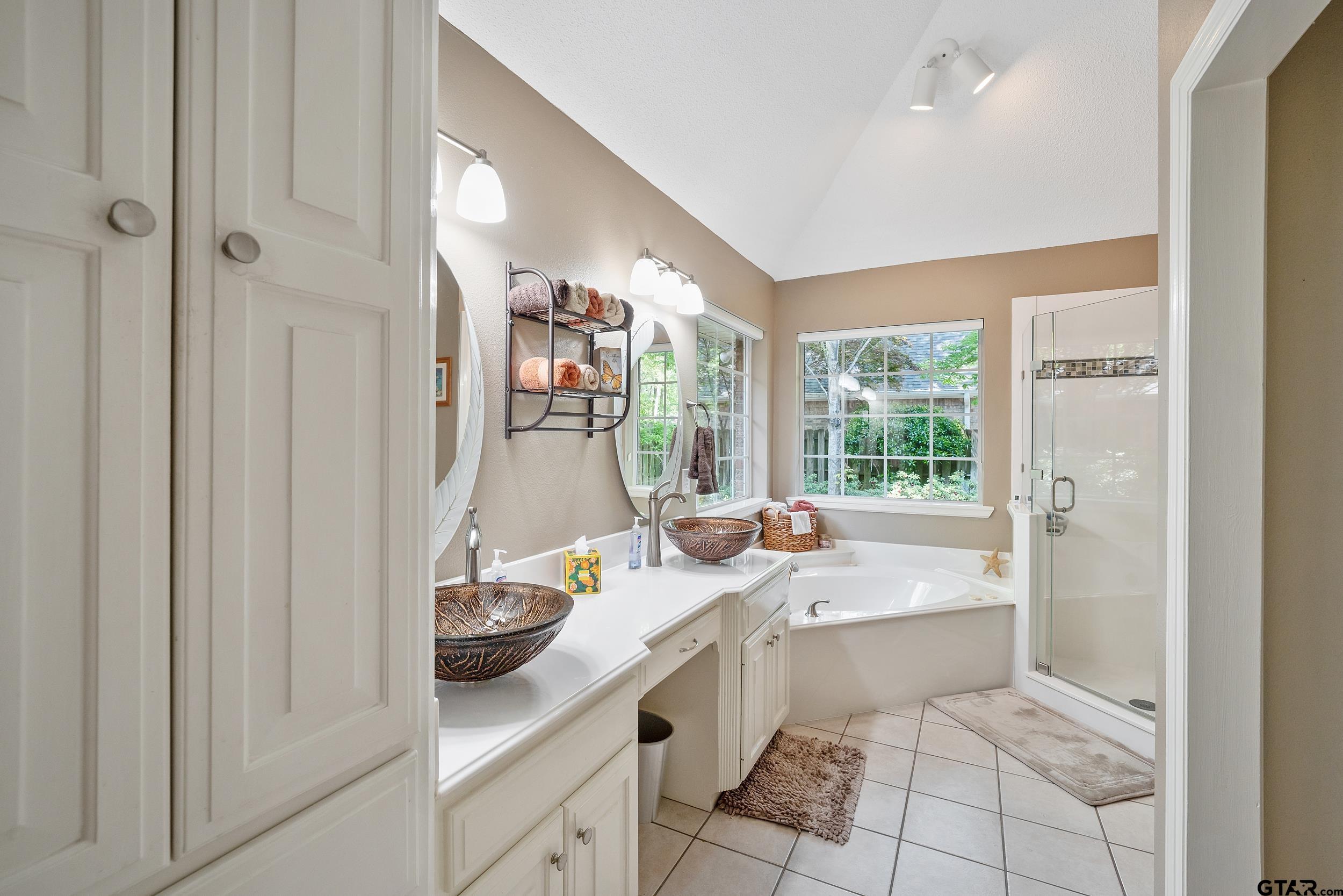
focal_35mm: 16
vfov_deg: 73.8
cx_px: 672
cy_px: 448
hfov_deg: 96.7
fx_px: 597
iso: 800
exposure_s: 1/20
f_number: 8
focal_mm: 16
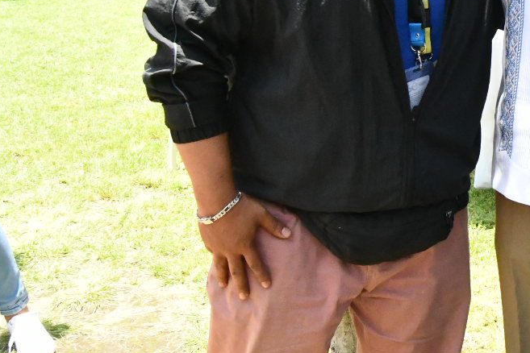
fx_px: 1089
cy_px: 17
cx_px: 629
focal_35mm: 74
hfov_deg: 24.8
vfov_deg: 18.1
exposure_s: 1/800
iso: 6400
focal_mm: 20
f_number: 14
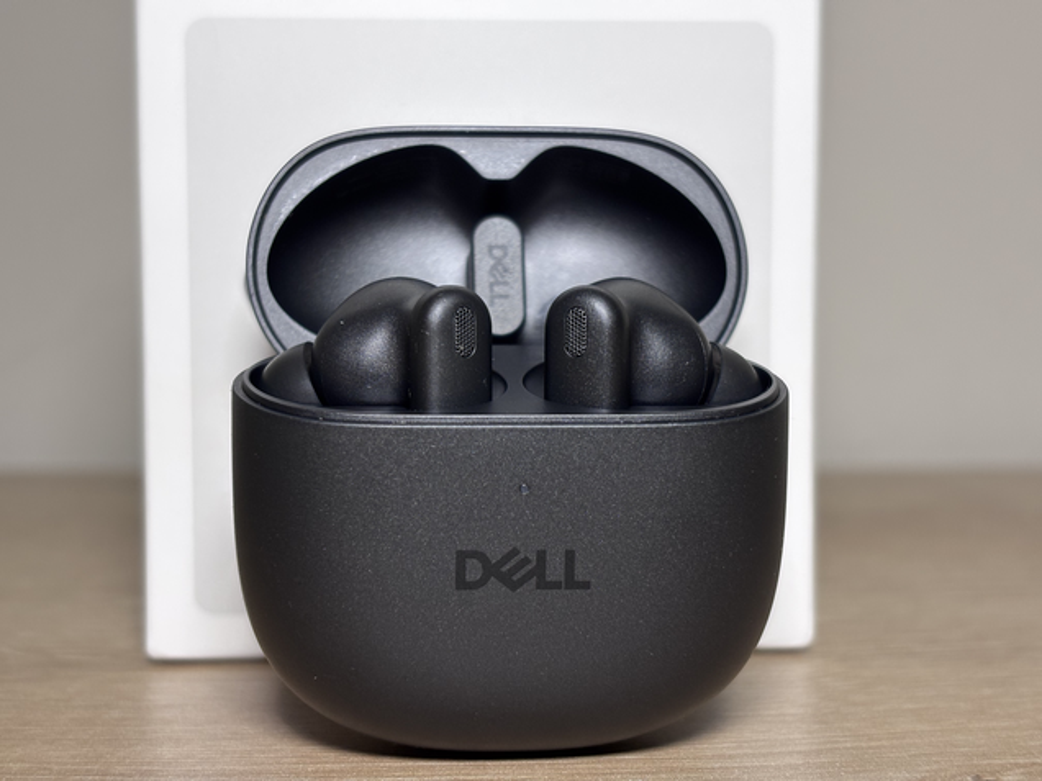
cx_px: 521
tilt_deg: -2.9
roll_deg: +0.3
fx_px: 1565
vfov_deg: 28.0
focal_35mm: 52
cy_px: 390
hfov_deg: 36.8
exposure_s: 1/60
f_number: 1.6
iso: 80
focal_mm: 5.96
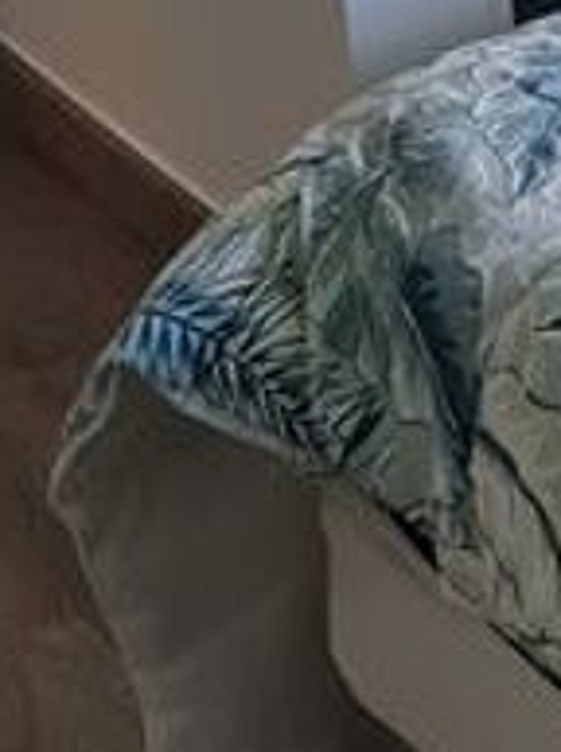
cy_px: -863
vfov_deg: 10.0
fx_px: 3903
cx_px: 1714
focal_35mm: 180
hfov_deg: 7.3
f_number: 1.8
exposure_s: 1/100
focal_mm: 5.4
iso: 160
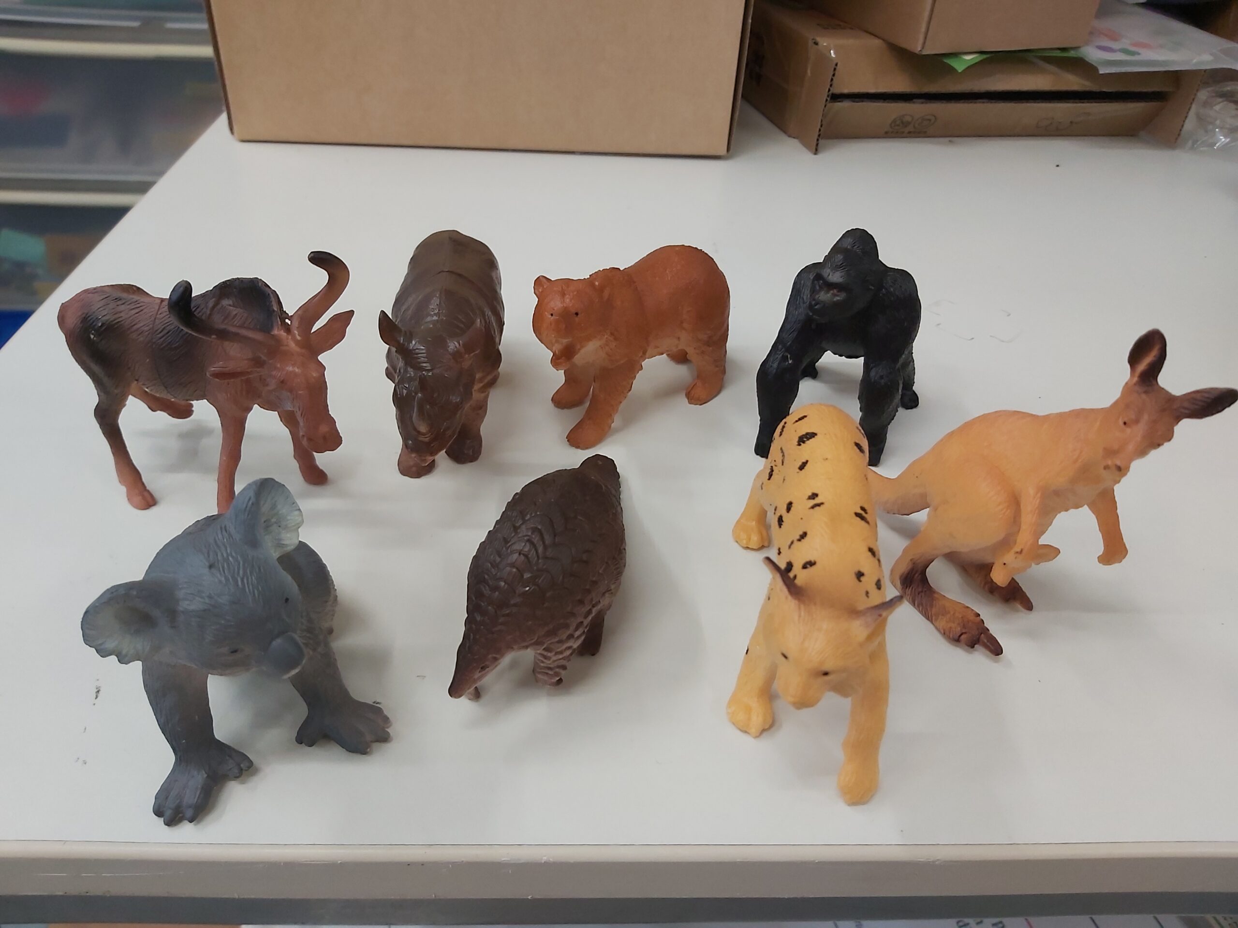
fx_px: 930
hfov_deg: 67.3
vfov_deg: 53.1
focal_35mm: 26
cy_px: 464
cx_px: 619
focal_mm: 3.92
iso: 200
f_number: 1.7
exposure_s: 1/50
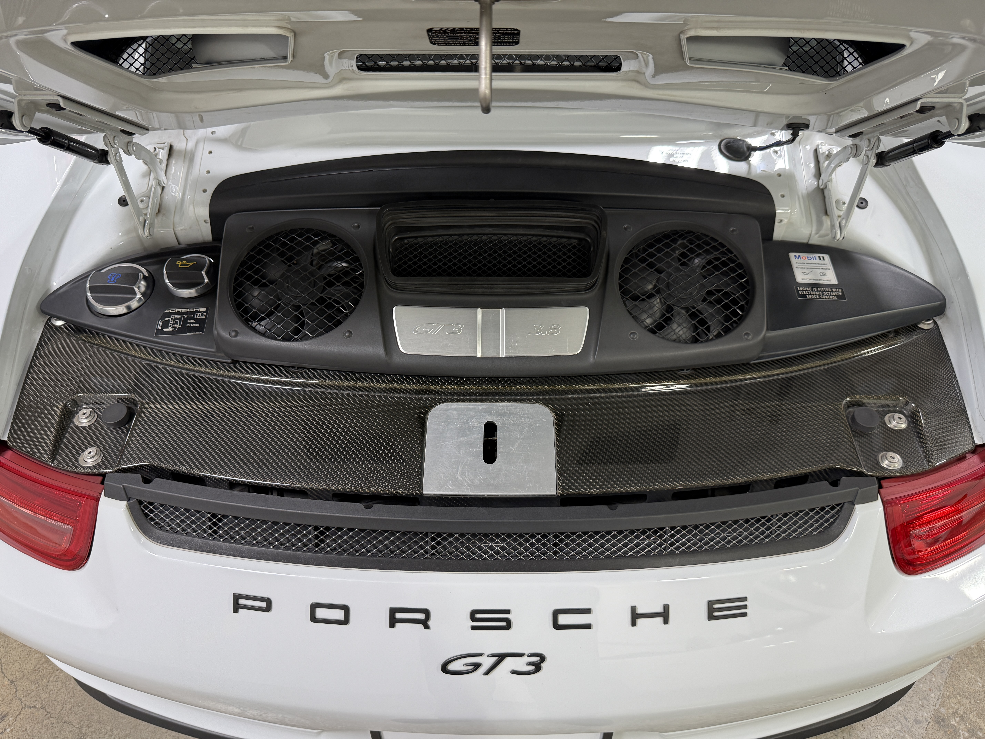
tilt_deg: -51.6
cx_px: 492
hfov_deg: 71.6
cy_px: 370
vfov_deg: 56.8
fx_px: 683
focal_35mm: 24
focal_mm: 6.76
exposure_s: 1/120
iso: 160
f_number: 1.78
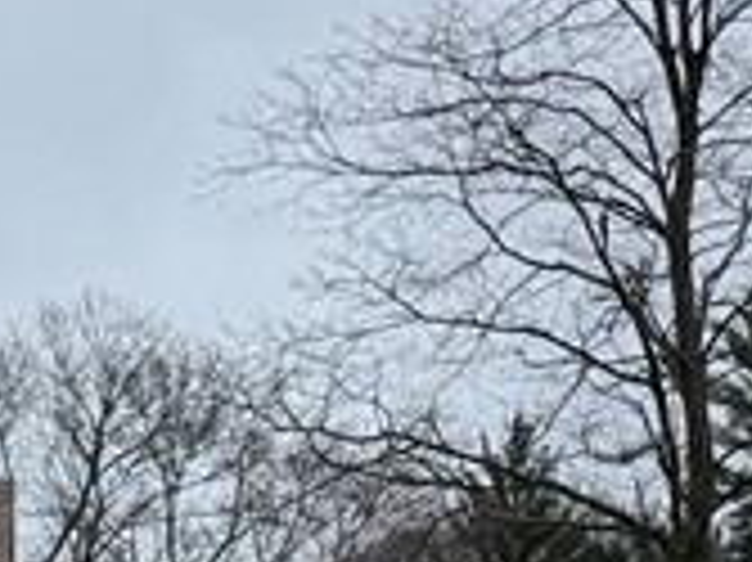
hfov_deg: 11.7
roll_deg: -0.6
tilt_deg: -3.4
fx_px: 3191
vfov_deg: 9.4
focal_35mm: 147
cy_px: 1164
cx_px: -865
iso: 80
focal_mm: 6.76
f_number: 1.78
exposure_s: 1/1339
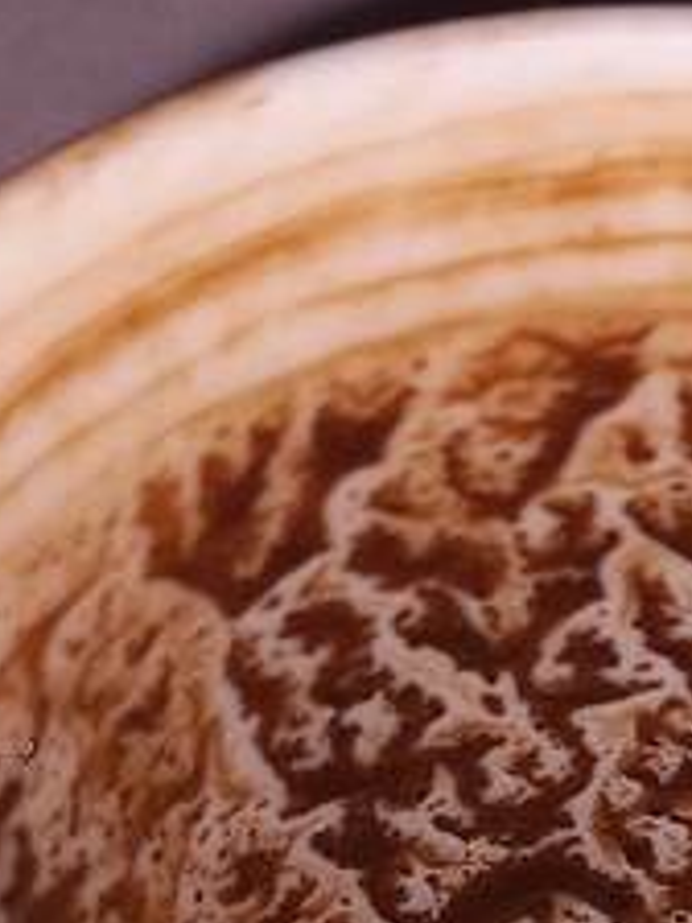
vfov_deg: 16.8
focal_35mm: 111
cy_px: 1150
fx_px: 2959
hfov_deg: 13.1
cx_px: 762
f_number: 1.8
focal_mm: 4
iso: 25
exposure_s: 1/100
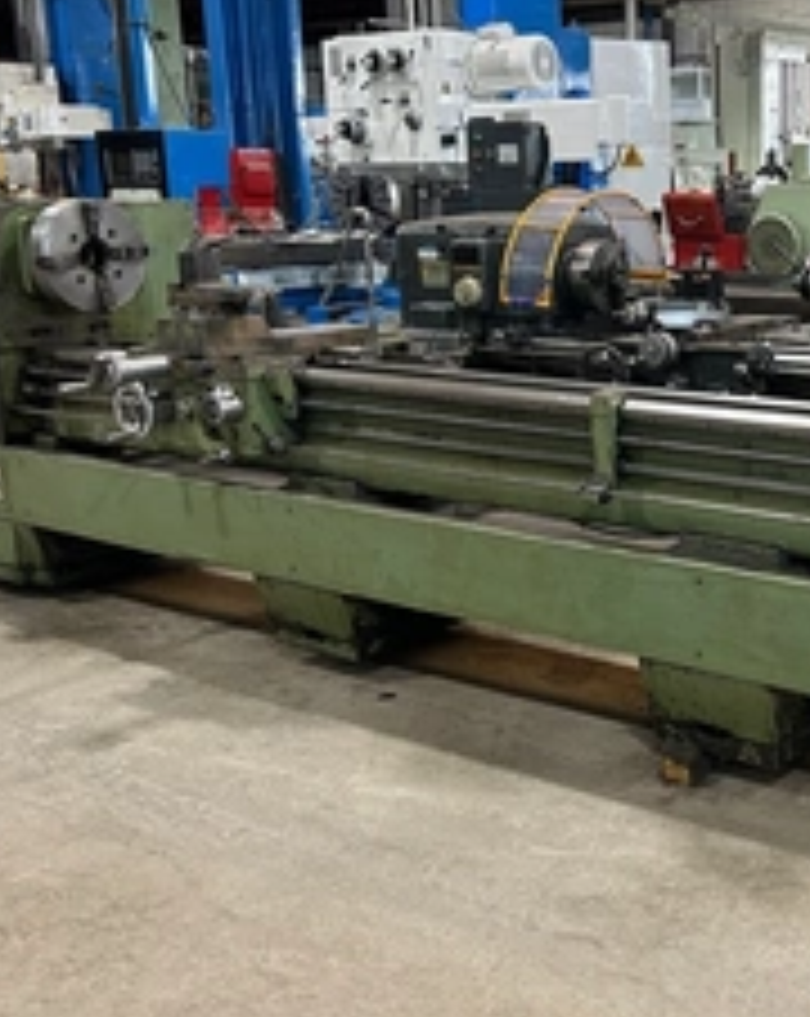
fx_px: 1352
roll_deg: +0.9
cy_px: 486
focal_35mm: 45
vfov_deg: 41.2
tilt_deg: -12.1
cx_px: 698
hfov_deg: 32.0
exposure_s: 1/60
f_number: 1.5
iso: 250
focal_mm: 5.7
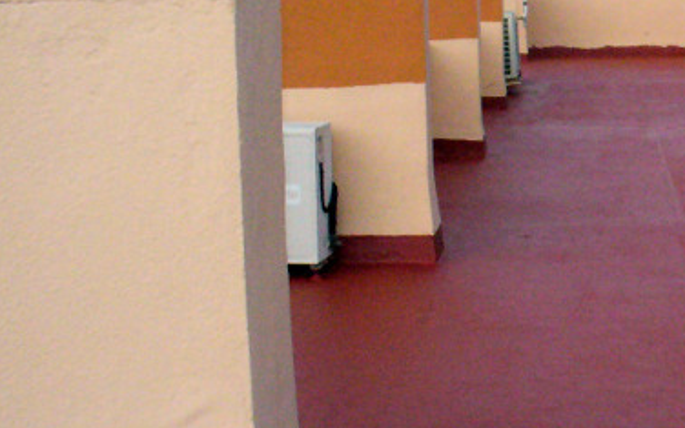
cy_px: 263
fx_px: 1755
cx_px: 818
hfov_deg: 20.7
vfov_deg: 13.9
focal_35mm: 94
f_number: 5.6
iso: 400
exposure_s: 1/1600
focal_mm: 6.1
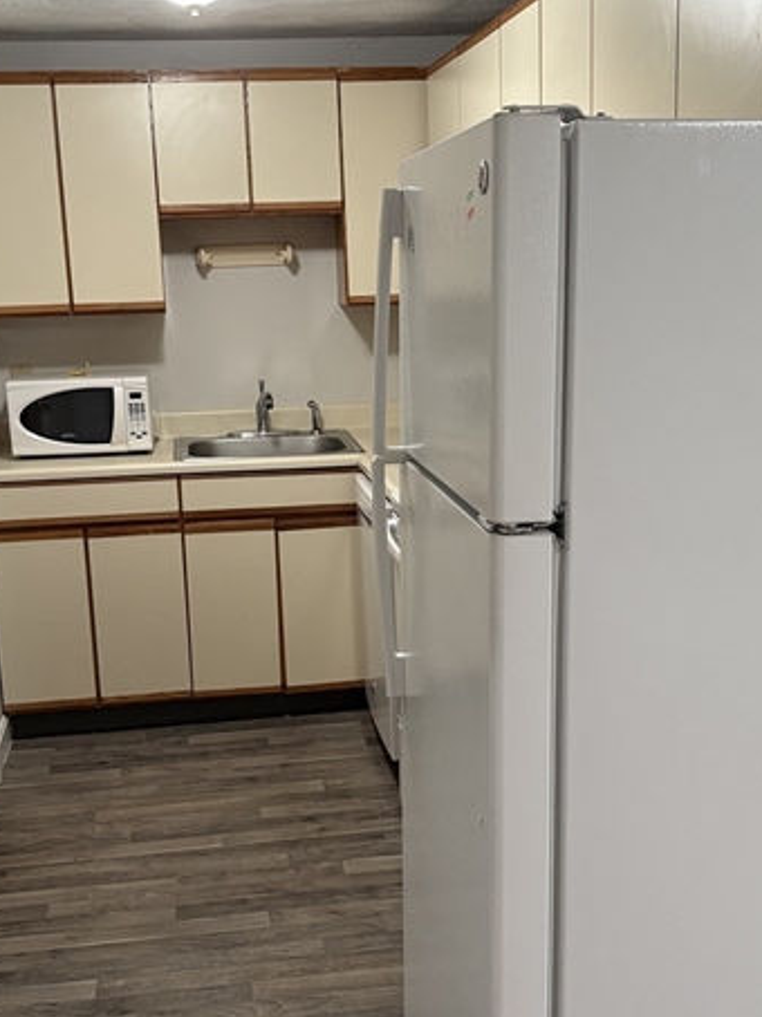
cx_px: 379
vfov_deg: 42.9
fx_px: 1293
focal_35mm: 44
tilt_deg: -12.5
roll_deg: +1.3
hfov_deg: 32.8
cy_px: 553
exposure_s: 1/60
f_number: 1.6
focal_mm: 5.96
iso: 250
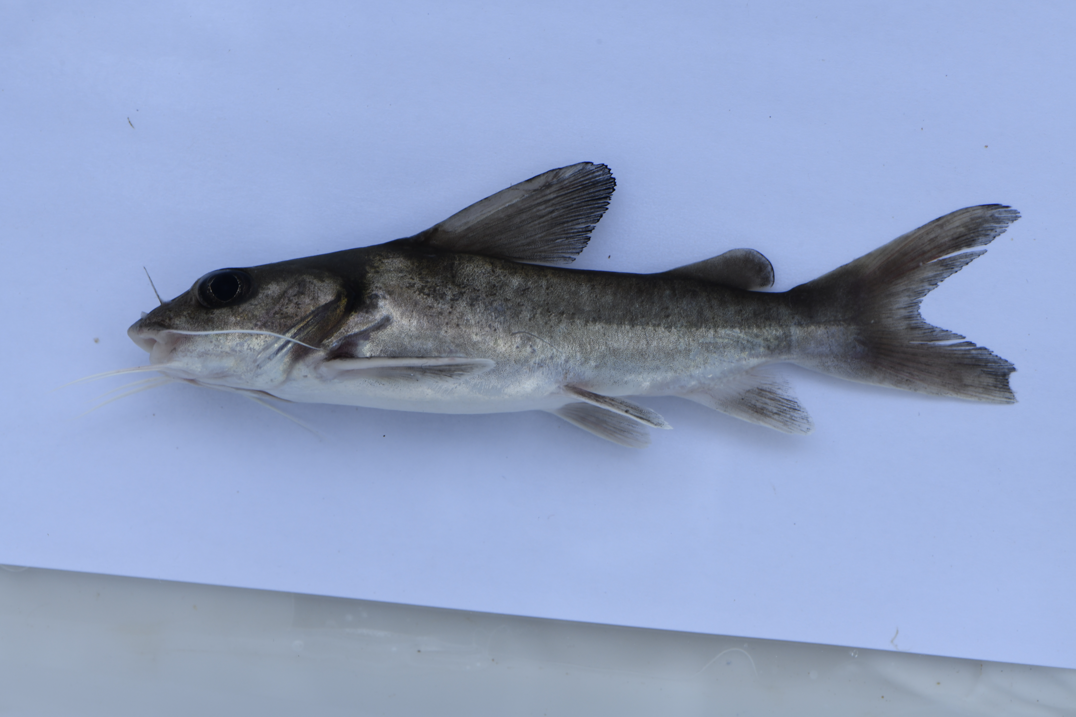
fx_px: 3138
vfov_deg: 13.0
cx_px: 538
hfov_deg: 19.5
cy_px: 358
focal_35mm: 105
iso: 400
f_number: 13
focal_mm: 105
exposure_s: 1/125
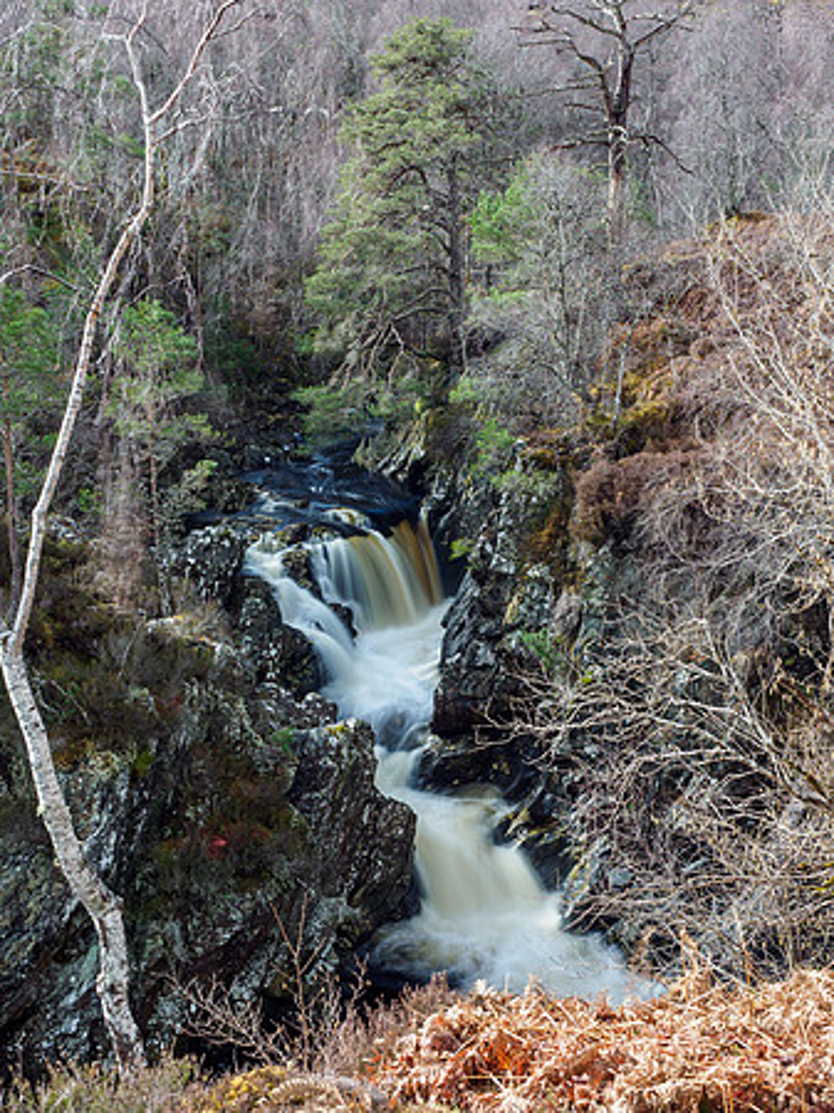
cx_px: 417
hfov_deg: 30.2
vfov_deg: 39.7
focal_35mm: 48
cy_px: 556
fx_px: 1543
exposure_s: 1
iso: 200
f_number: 5.6
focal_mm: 24
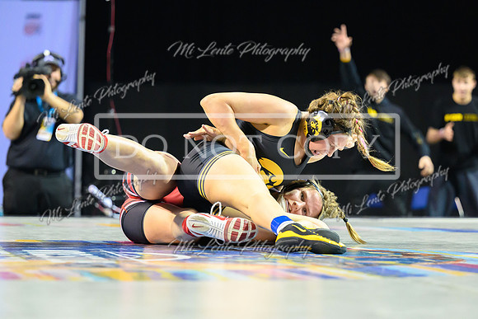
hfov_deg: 11.8
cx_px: 271
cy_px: 188
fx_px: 2307
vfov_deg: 7.9
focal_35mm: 174
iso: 5000
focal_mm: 125
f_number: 2.8
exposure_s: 1/800
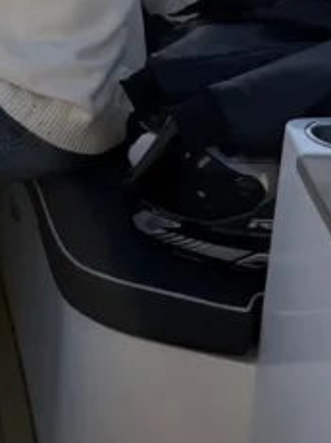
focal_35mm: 107
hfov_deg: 12.3
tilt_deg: -14.3
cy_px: -125
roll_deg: -0.5
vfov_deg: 17.3
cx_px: -327
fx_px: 1367
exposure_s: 1/4673
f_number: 1.78
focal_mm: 6.76
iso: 125
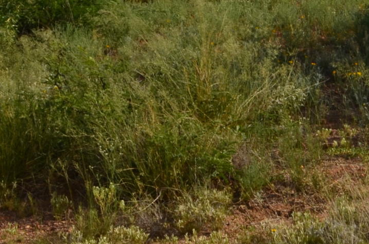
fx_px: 1800
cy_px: -234
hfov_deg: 11.6
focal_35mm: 176
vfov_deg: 7.5
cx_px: 368
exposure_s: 1/125
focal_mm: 28
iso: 110
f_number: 11
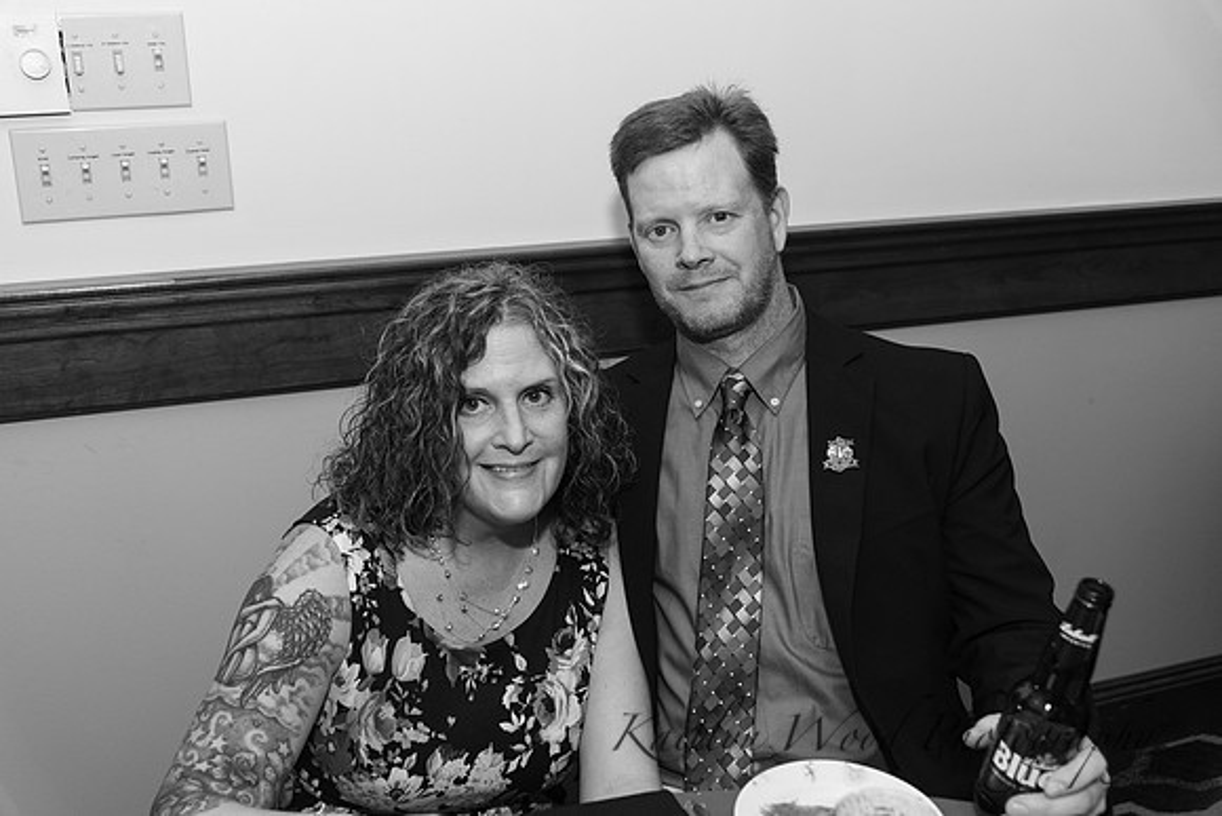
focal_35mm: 38
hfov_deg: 50.7
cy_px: 408
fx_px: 1290
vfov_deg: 35.1
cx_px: 611
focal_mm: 38
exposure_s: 1/200
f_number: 4
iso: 800
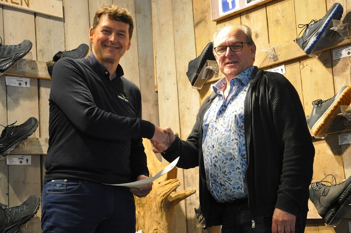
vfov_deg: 21.5
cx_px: 176
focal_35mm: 63
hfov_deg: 31.9
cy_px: 116
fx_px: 614
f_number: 5
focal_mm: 42
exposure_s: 1/25
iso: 1000
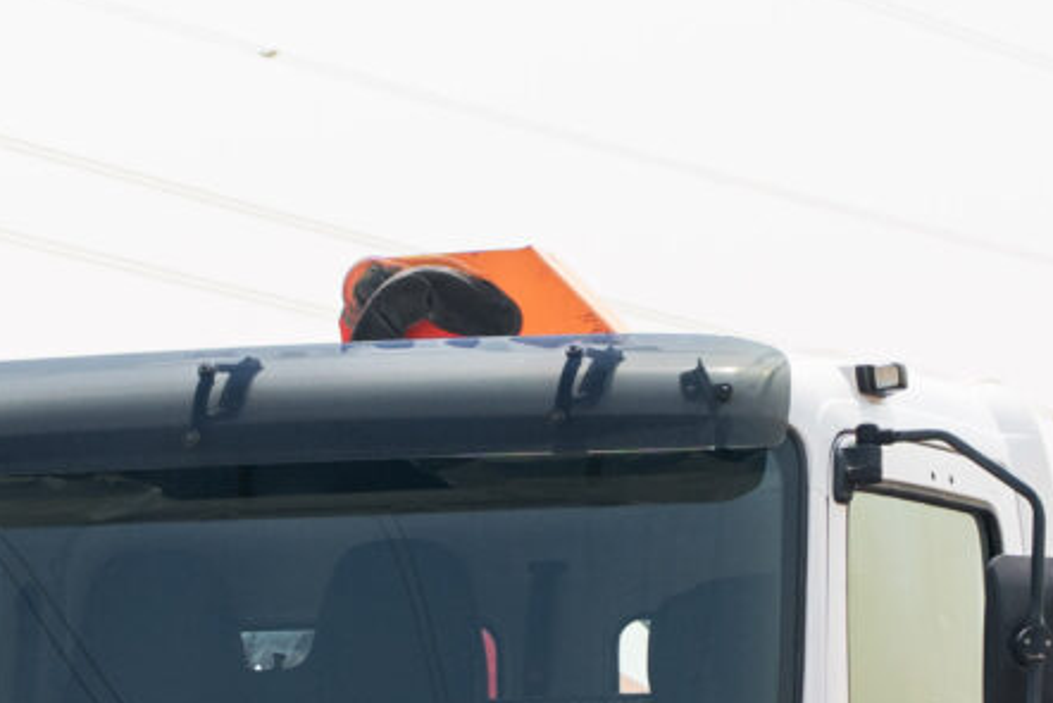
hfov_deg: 10.4
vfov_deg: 6.9
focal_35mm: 197
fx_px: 5764
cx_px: 581
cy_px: 1085
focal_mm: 34
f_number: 2.8
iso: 400
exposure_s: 1/250
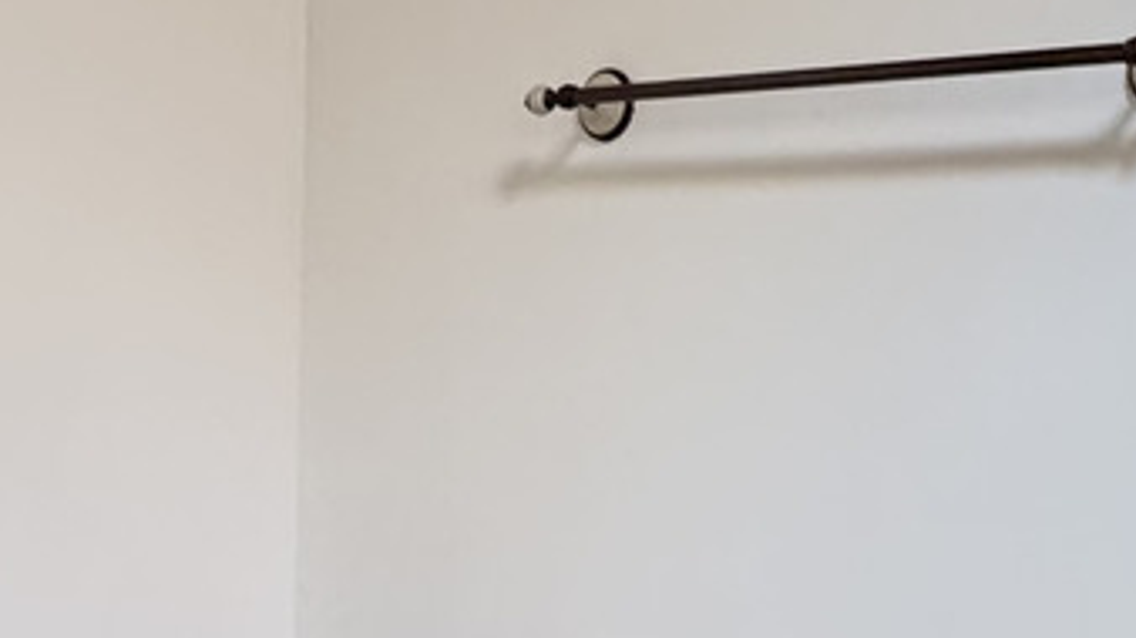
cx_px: 578
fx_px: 1958
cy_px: 1054
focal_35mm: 65
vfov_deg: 16.3
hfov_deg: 32.4
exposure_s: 1/86
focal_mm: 2.22
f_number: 2.2
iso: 320
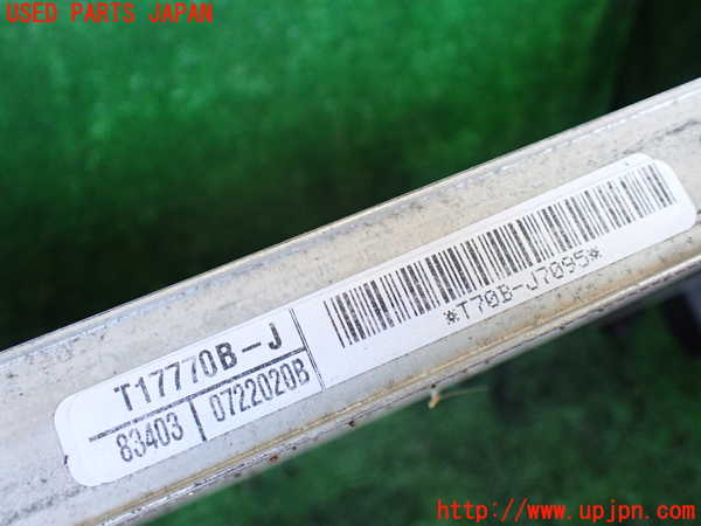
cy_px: 263
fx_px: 608
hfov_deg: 60.0
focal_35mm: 30
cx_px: 350
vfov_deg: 46.8
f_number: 2.3
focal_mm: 5.4
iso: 640
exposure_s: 1/125
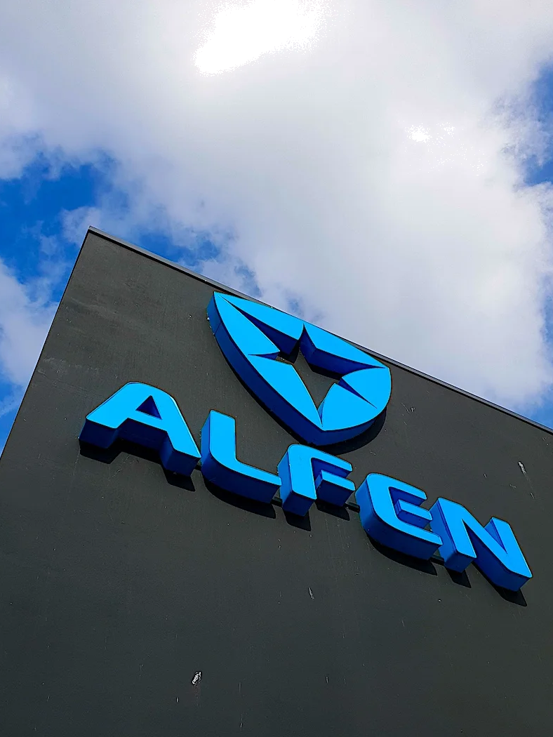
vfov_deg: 54.6
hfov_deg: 43.0
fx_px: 703
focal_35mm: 33
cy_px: 466
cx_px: 267
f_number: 2.4
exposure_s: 1/1715
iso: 50
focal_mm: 4.3
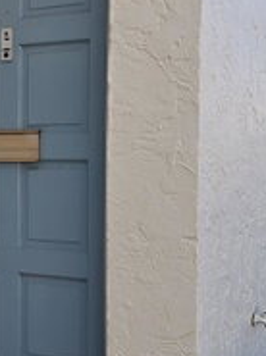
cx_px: -8
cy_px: 182
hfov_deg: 18.3
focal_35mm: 78
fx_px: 802
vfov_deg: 25.1
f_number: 1.8
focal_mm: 4
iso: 25
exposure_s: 1/245
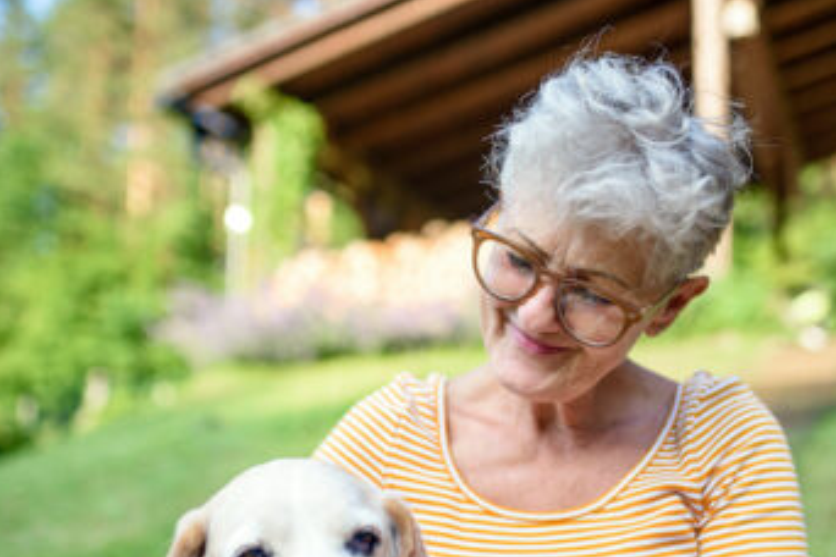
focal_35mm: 50
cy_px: 392
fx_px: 1161
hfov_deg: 39.4
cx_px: 510
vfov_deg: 26.8
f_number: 2
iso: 250
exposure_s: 1/1600
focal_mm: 35
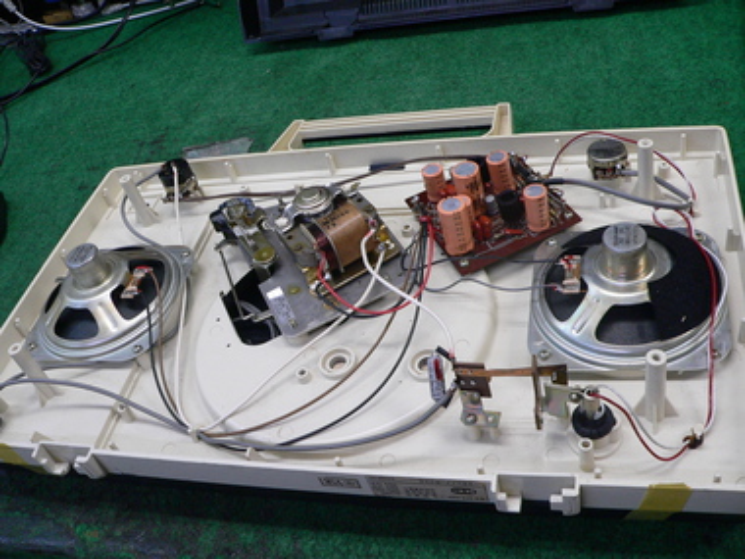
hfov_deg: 51.4
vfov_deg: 39.7
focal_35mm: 36
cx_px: 372
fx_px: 775
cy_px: 280
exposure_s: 1/50
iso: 200
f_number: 2.8
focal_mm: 6
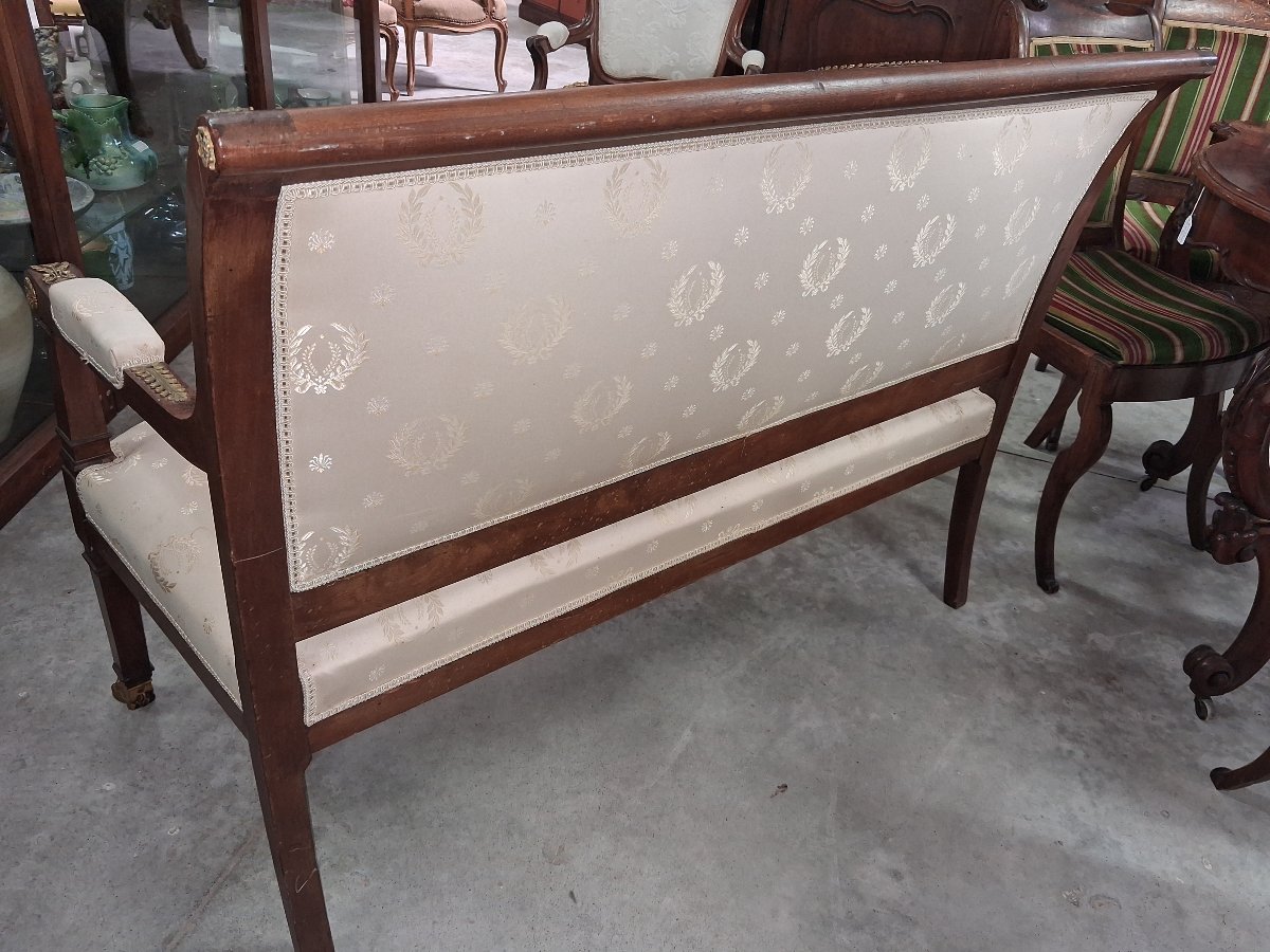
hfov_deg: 65.3
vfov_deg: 51.4
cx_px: 635
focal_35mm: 27
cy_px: 476
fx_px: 991
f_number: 1.8
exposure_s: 1/50
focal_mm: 4
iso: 320
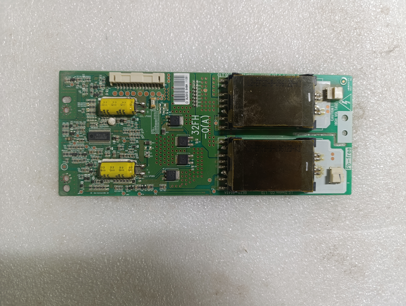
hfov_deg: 73.8
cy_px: 153
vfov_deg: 59.0
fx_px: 270
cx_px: 203
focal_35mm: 23
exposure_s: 1/50
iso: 640
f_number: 1.65
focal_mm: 6.14
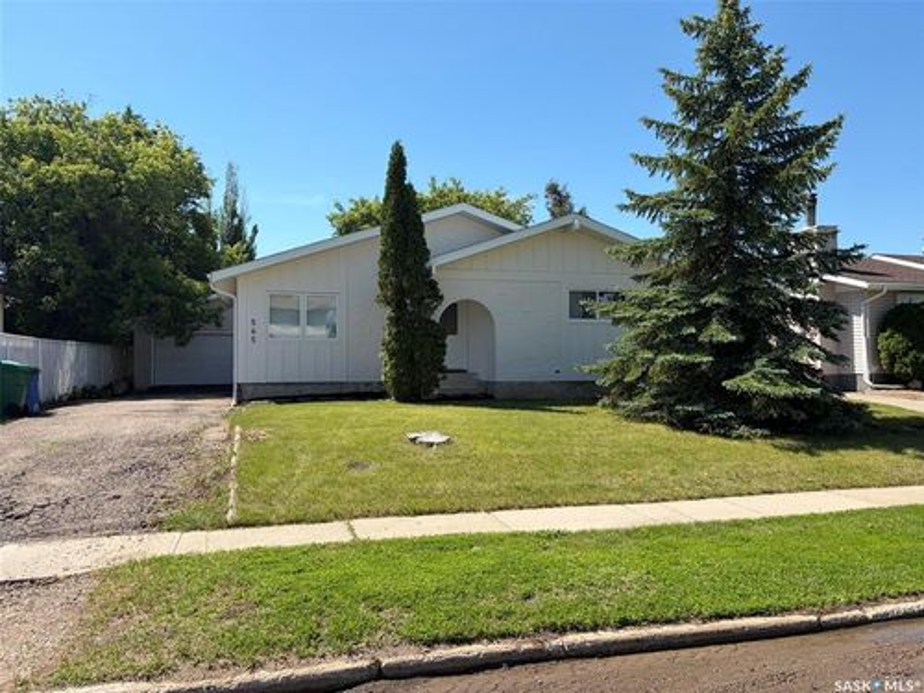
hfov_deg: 67.3
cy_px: 346
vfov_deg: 53.1
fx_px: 694
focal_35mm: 26
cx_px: 462
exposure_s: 1/3125
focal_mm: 5.96
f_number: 1.6
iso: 50
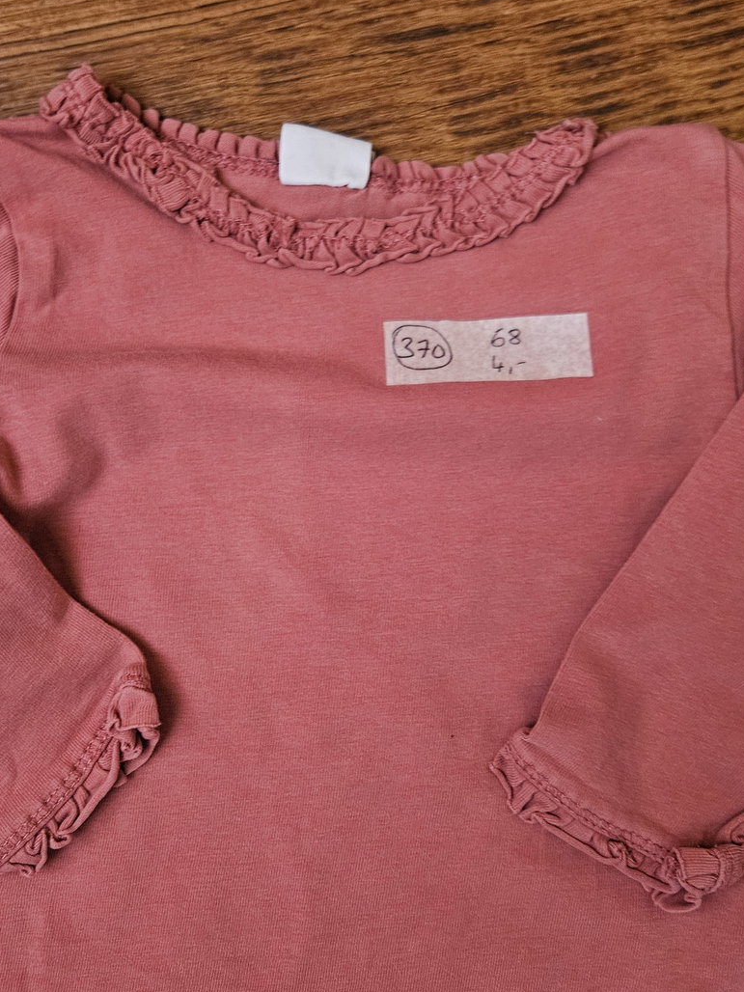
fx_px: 1060
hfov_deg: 38.6
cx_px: 320
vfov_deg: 50.0
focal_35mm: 37
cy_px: 558
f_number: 1.8
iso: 640
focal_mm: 5.4
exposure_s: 1/50
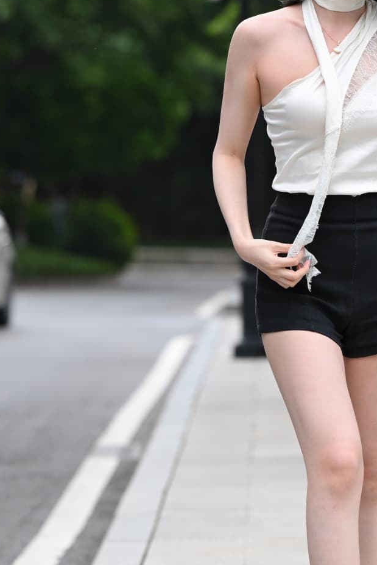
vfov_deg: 9.2
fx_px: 3501
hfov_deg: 6.1
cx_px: 356
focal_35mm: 223
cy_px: 267
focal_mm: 115
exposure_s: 1/640
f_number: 3.5
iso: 640
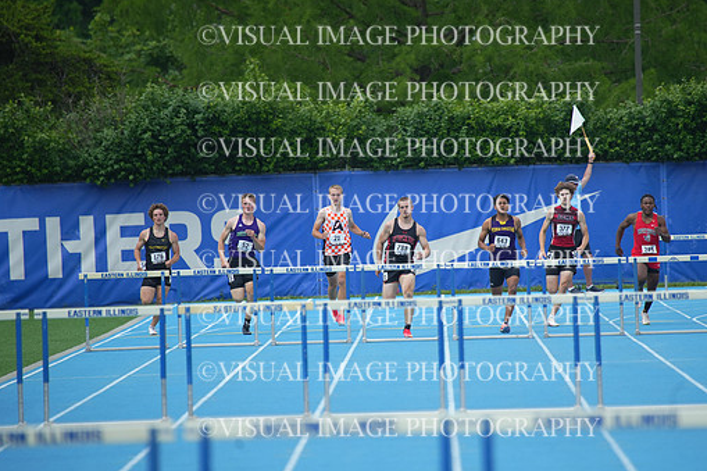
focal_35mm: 456
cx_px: 399
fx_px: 8952
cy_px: 231
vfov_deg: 3.0
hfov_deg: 4.5
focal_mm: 400
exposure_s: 1/1000
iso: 400
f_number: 5.6
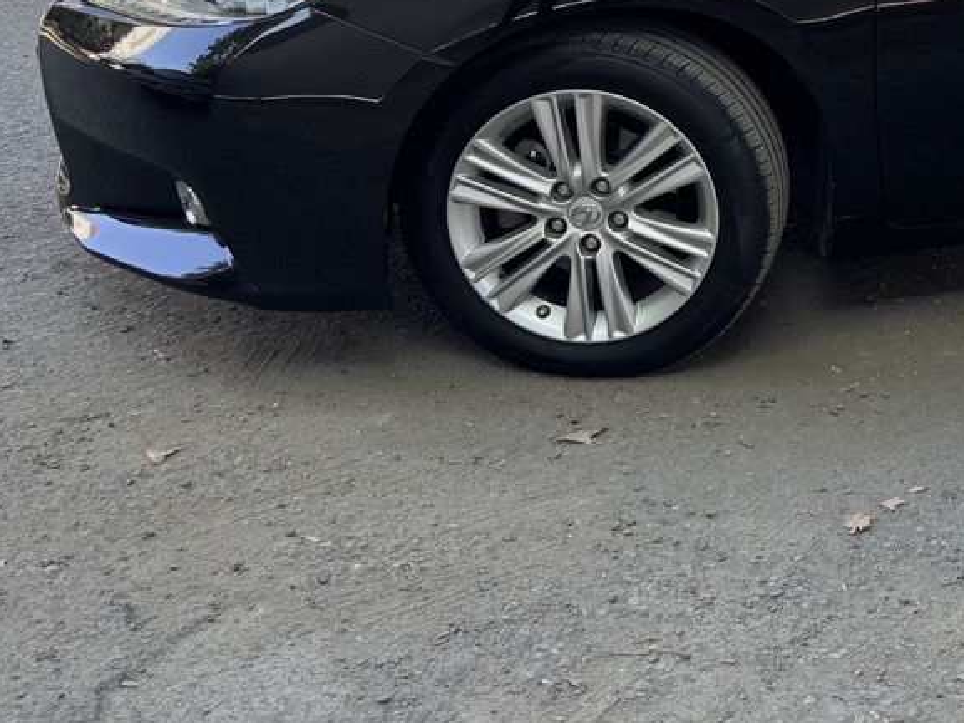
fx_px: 1671
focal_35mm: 60
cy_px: -99
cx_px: 1091
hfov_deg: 28.8
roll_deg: -2.6
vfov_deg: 22.8
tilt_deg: -12.5
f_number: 1.78
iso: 80
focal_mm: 6.76
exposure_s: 1/448
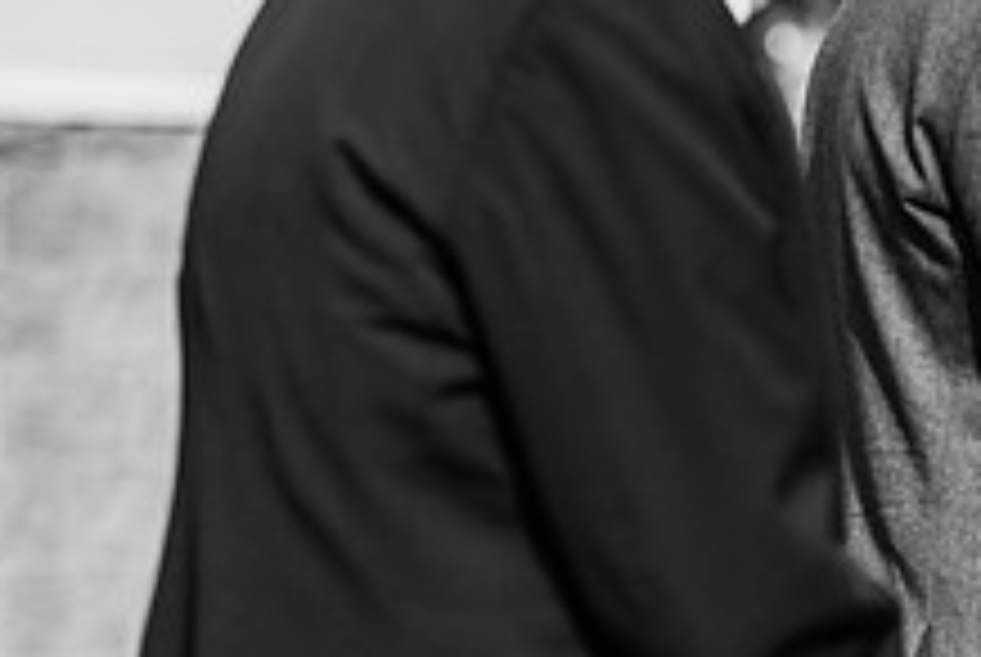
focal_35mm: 226
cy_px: 290
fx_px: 6167
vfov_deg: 6.1
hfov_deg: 9.0
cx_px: 1274
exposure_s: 1/2500
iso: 200
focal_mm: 85
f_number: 2.8
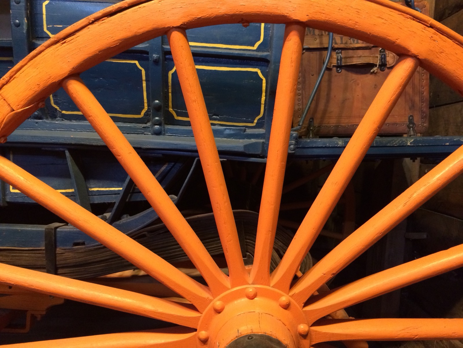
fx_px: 388
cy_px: 174
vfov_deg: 48.2
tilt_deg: -3.3
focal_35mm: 29
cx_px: 232
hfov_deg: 61.7
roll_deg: +0.8
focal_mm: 4.15
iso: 320
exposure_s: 1/15
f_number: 2.2
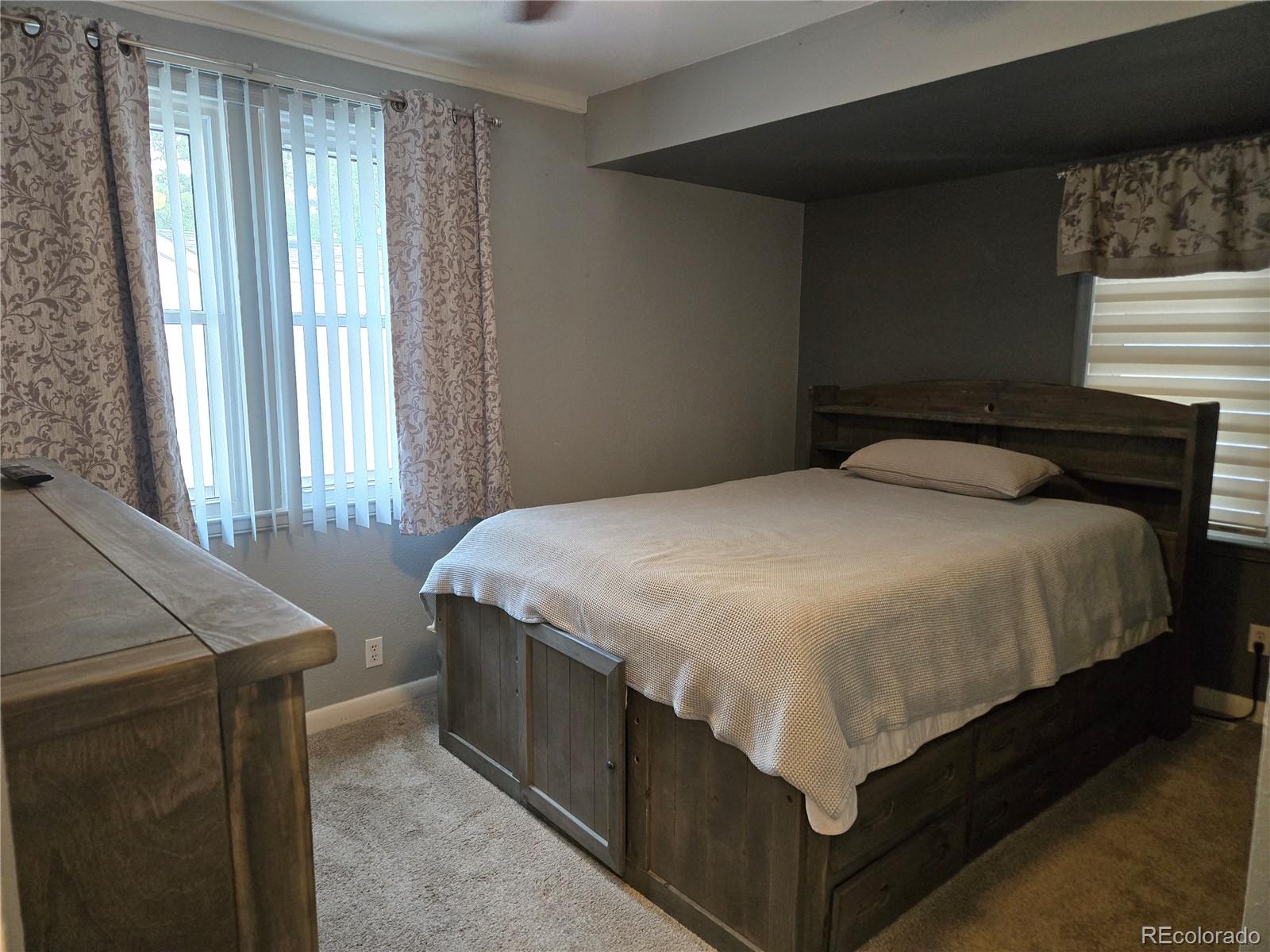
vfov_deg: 58.9
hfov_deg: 73.9
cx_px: 635
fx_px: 844
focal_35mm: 23
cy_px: 476
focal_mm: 5.4
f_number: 1.8
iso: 640
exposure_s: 1/120
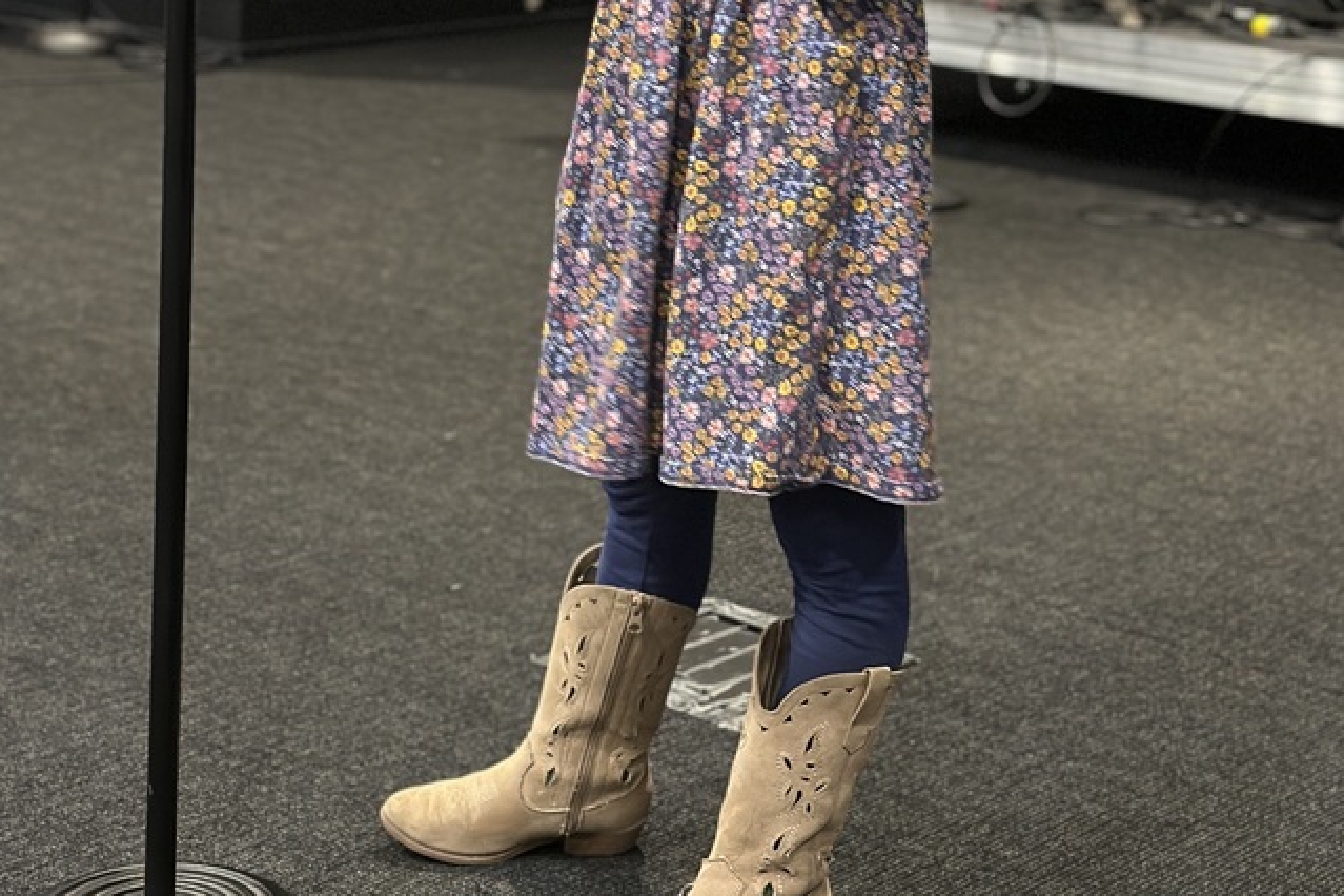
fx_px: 2986
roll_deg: -2.5
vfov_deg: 16.8
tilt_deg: -8.9
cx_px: 658
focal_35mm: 80
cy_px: 84
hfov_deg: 25.4
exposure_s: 1/30
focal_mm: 6.86
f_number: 1.78
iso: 640
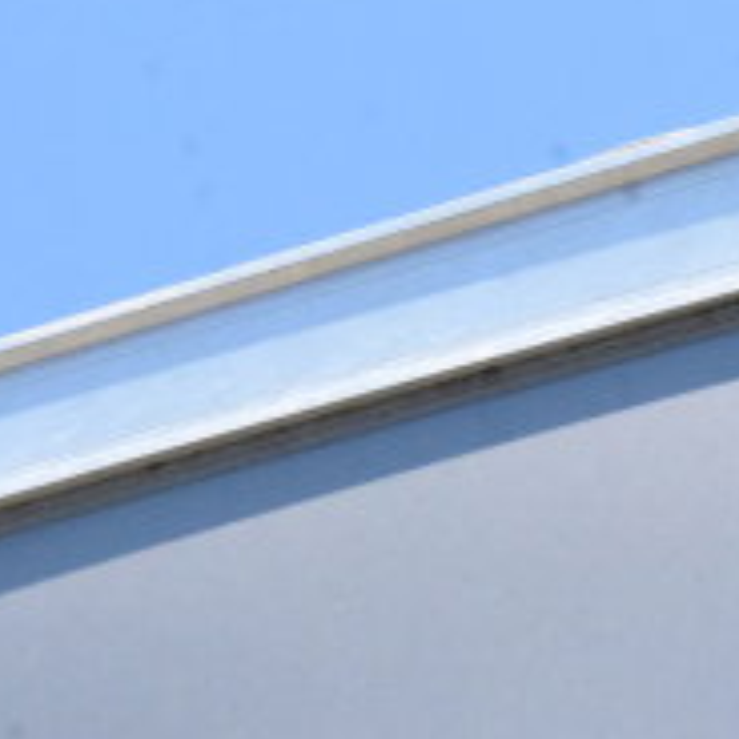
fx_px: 5613
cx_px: -402
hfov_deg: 7.4
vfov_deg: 7.5
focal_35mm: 232
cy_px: 757
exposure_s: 1/1600
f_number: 20
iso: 6400
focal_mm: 55
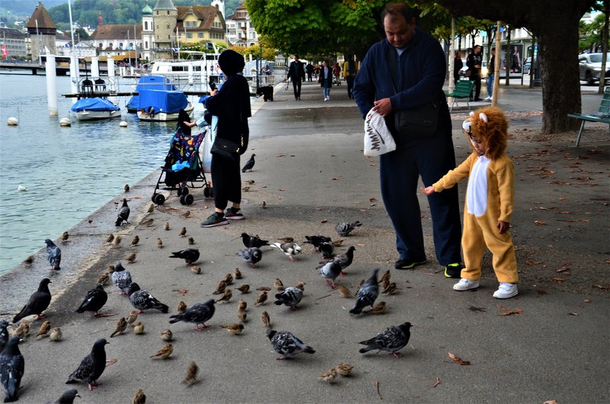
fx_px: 862
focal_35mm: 51
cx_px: 305
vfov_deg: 26.4
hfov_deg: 39.0
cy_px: 202
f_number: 7.1
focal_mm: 34
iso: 320
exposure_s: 1/25
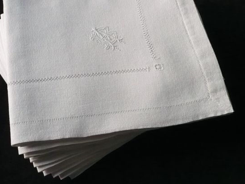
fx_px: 318
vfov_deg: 32.1
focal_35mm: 45
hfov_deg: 42.1
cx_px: 116
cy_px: 81
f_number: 2.8
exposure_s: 1/500
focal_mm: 5.8
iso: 400
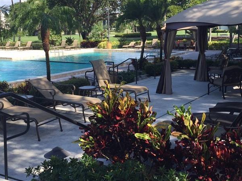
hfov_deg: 38.9
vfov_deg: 29.6
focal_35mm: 49
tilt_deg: -5.2
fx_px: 343
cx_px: 123
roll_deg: +0.3
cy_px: 66
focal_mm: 4.15
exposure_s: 1/989
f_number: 2.2
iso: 32
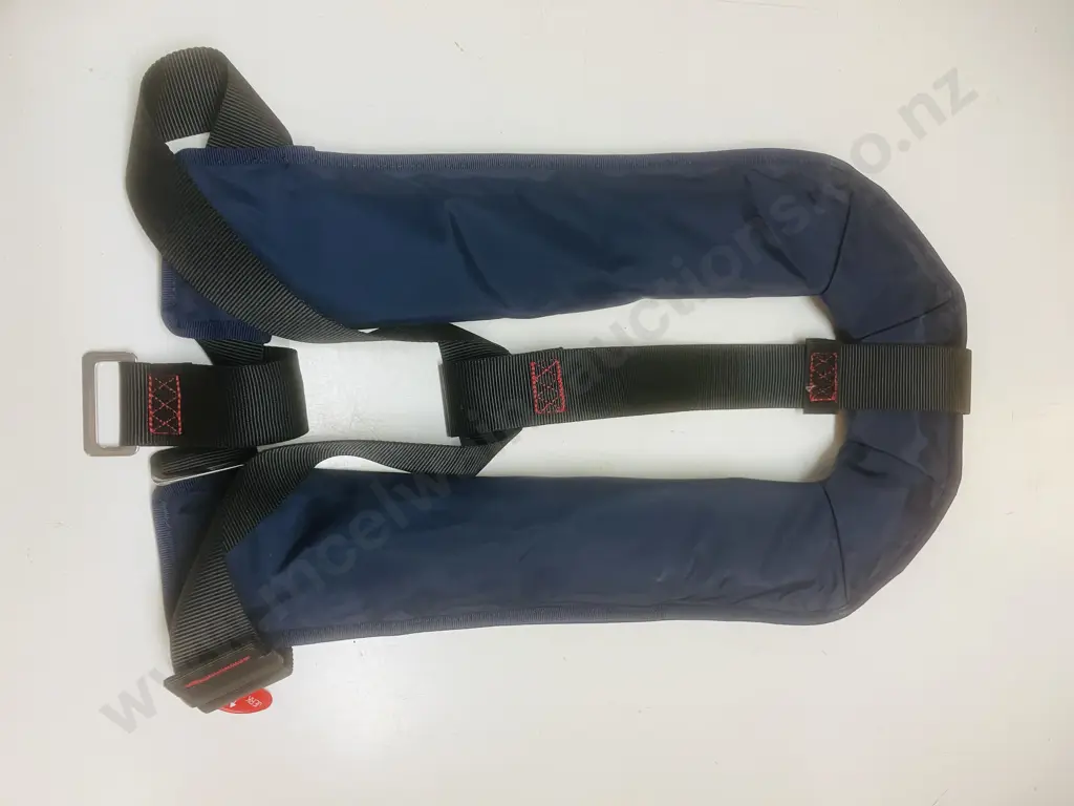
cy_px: 403
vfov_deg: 49.7
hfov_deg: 63.4
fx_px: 869
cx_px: 537
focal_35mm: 28
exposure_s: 1/50
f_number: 1.8
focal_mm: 3.99
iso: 50
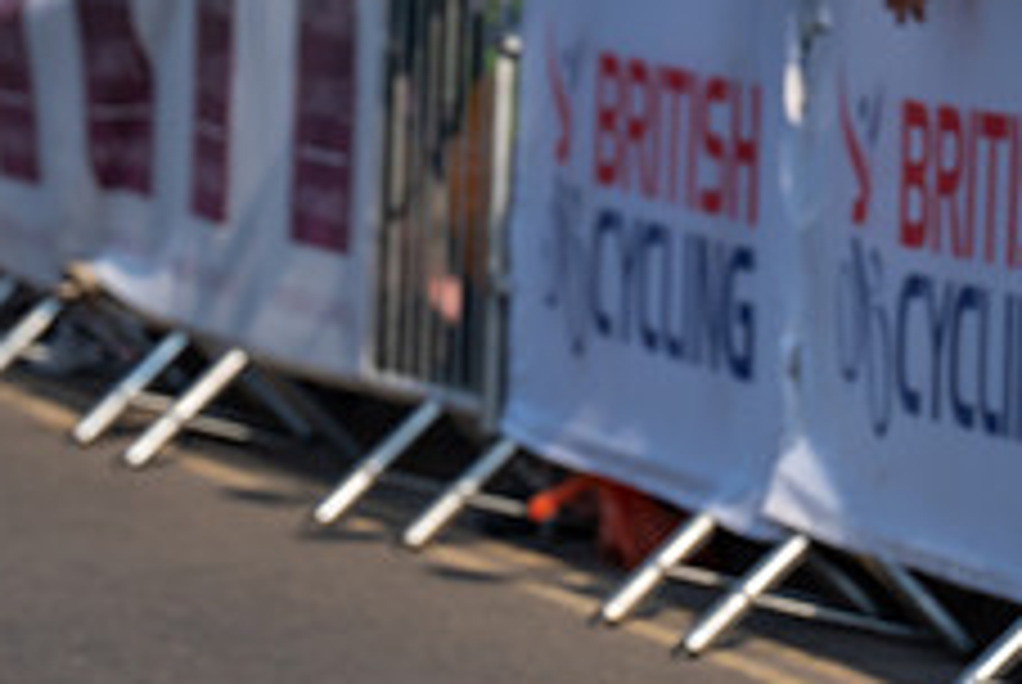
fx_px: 13417
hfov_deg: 4.3
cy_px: -115
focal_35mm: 472
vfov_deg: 2.9
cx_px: -257
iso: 160
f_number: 5
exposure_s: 1/1000
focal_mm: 185
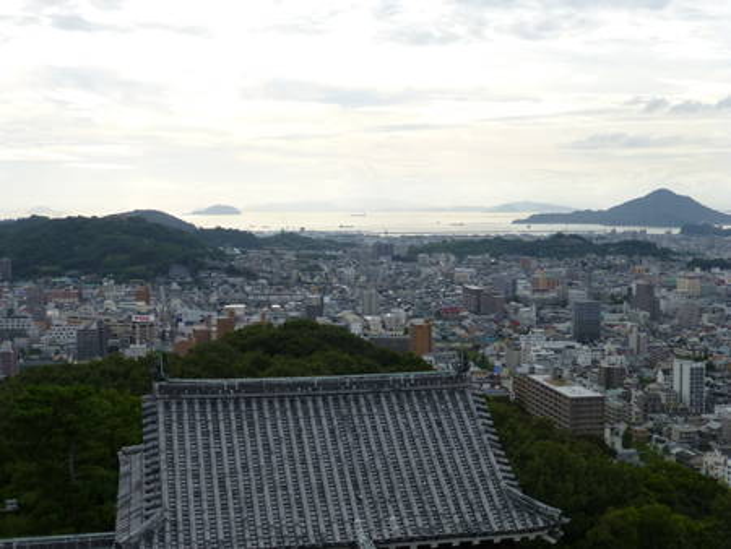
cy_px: 274
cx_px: 366
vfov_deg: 28.6
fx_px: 1078
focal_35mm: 51
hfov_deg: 37.5
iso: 100
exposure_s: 1/640
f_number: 4.4
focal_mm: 9
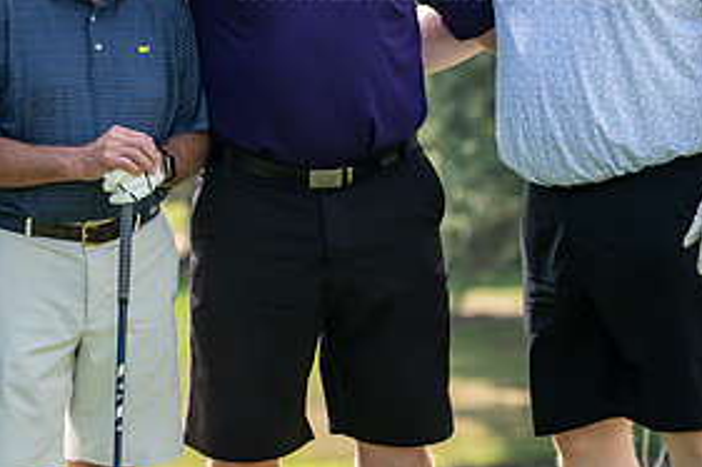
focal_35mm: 217
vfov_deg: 6.3
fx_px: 4229
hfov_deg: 9.5
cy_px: 41
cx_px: 120
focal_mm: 105
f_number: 3.5
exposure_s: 1/500
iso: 200
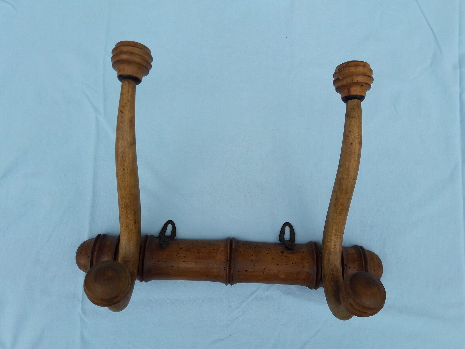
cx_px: 232
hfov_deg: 63.4
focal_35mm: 28
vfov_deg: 49.7
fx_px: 376
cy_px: 174
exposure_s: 1/659
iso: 40
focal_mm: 3.7
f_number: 1.9
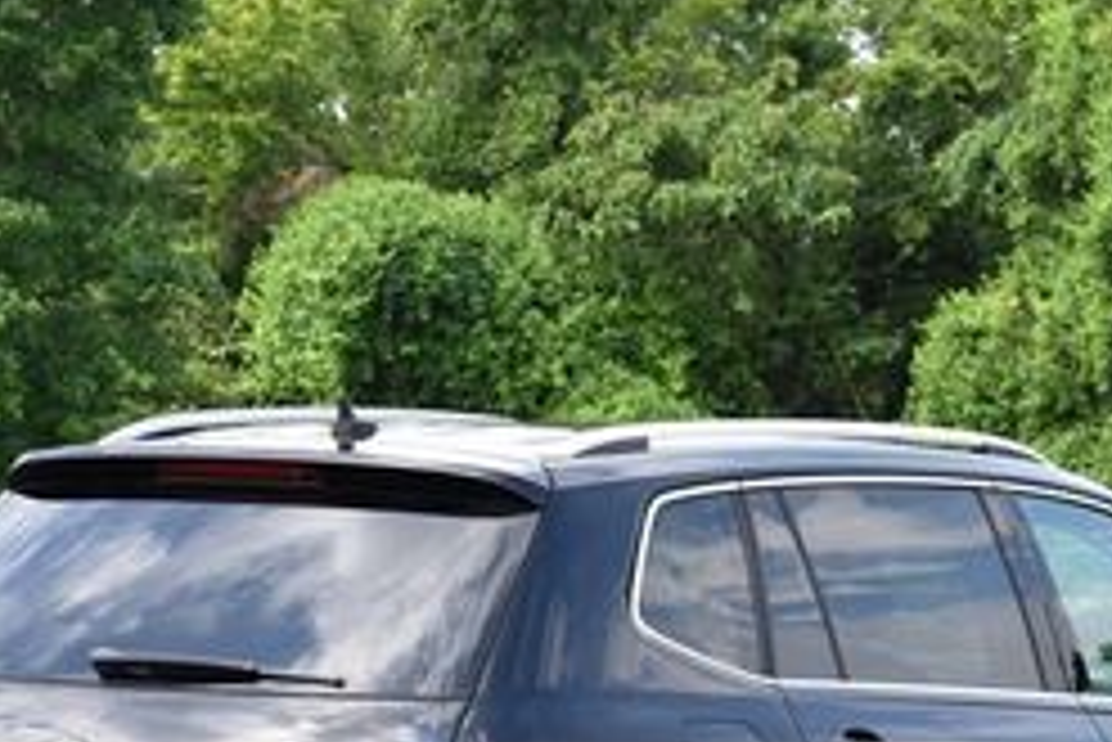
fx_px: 5532
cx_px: 711
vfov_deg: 7.7
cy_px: 555
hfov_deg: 11.5
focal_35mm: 179
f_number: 8
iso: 200
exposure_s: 1/250
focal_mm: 46
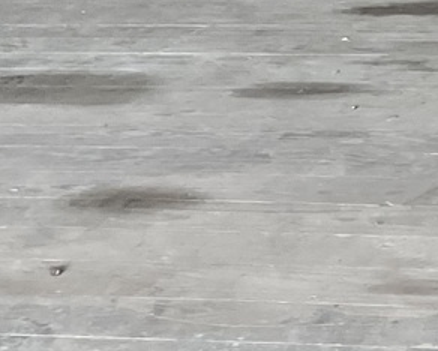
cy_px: -240
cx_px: 780
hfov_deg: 13.8
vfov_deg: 11.6
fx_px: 1621
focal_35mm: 125
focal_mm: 4.2
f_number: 1.6
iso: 80
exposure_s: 1/121
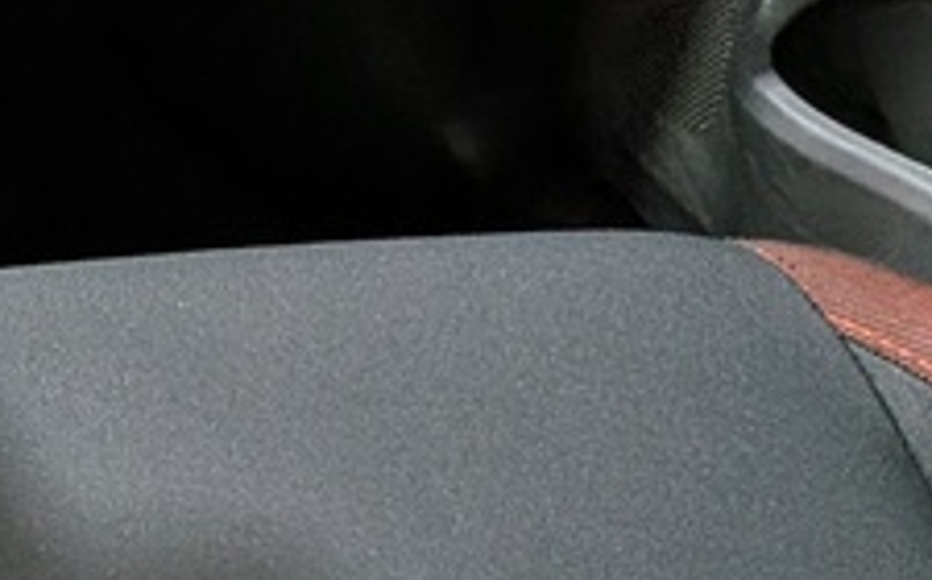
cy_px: -282
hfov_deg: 14.4
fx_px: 2943
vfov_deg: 10.9
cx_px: -1031
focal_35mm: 116
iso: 76
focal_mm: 4.53
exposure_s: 1/40
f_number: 1.7
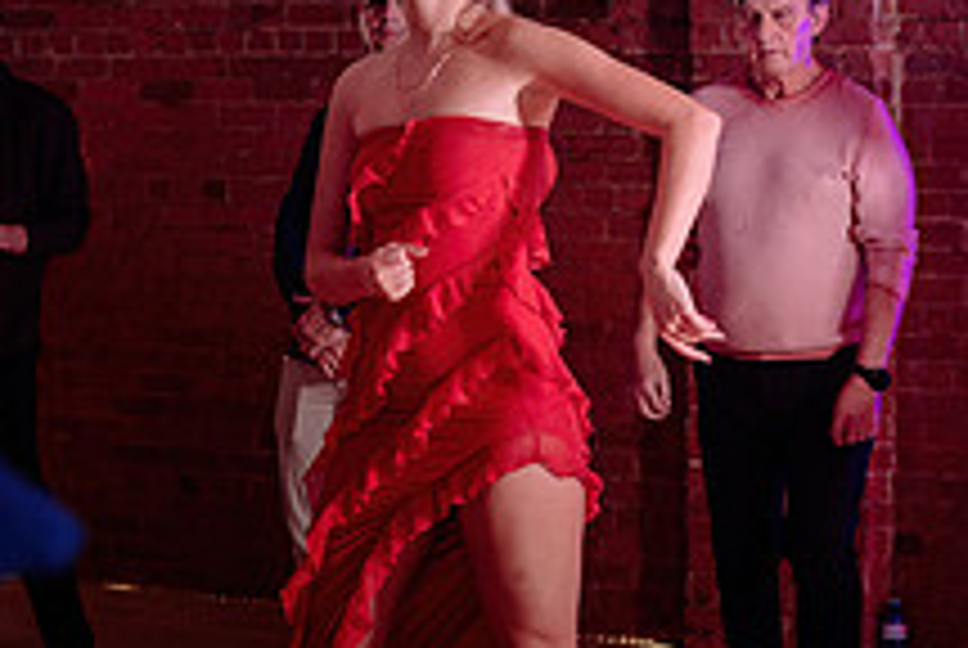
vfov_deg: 11.1
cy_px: 415
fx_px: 3339
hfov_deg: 16.4
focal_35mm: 124
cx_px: 731
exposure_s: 1/80
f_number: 4
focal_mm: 44
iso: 800
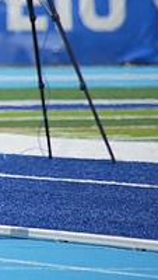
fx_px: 8232
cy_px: 16
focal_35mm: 1109
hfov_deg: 1.1
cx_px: -238
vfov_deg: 1.9
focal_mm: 365
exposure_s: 1/1600
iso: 320
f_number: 6.3
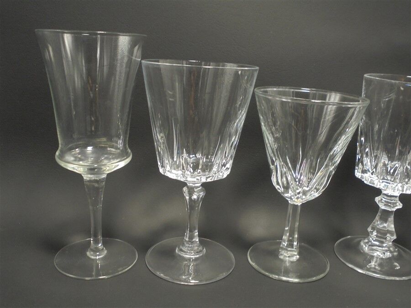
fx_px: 404
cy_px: 154
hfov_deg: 54.0
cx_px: 206
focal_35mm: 34
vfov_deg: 41.8
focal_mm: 6.1
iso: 200
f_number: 4
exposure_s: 1/30
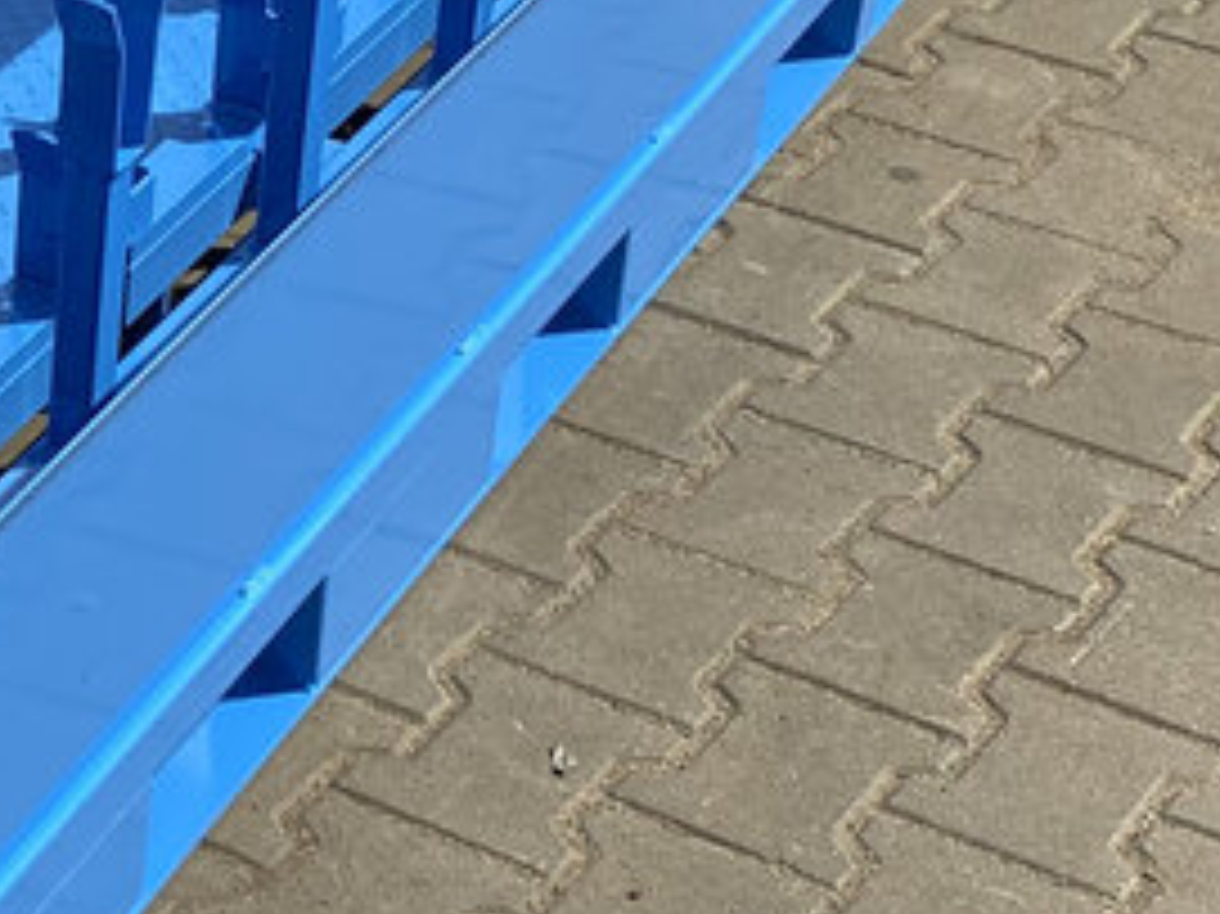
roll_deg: +0.2
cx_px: -387
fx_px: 4051
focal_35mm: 115
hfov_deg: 16.2
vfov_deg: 12.8
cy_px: 189
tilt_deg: -28.0
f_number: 1.8
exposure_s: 1/2695
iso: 32
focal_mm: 4.25
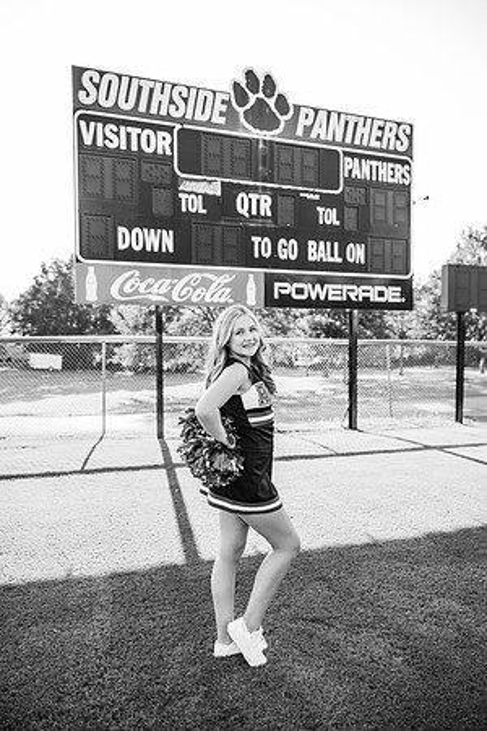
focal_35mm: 24
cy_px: 366
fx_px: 487
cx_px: 244
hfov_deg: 53.1
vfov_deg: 73.7
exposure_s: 1/640
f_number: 2.8
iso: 200
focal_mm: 24
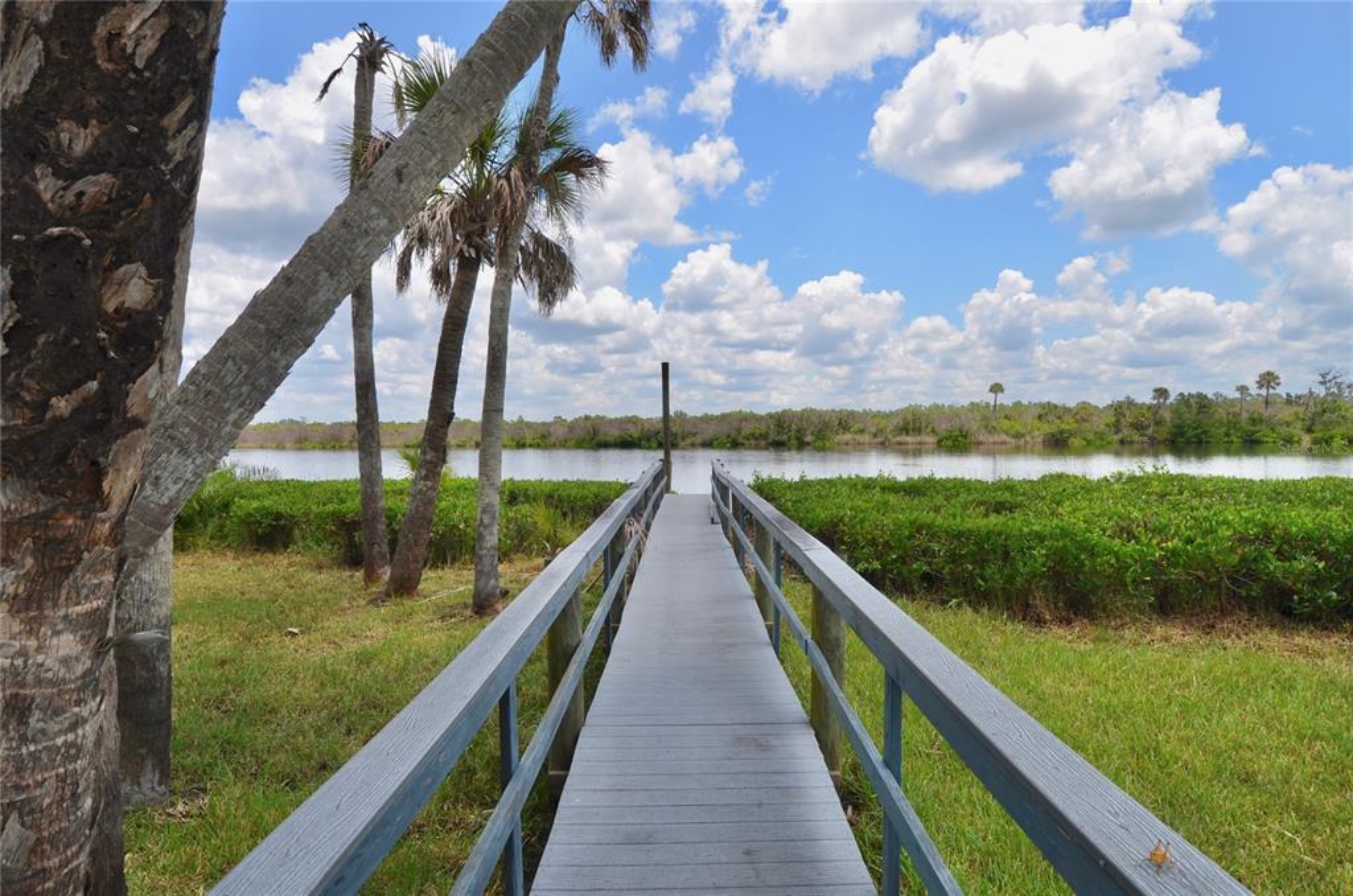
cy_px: 448
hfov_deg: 53.2
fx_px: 1350
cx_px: 676
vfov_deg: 36.7
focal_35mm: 36
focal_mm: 24
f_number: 8
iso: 100
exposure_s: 1/250
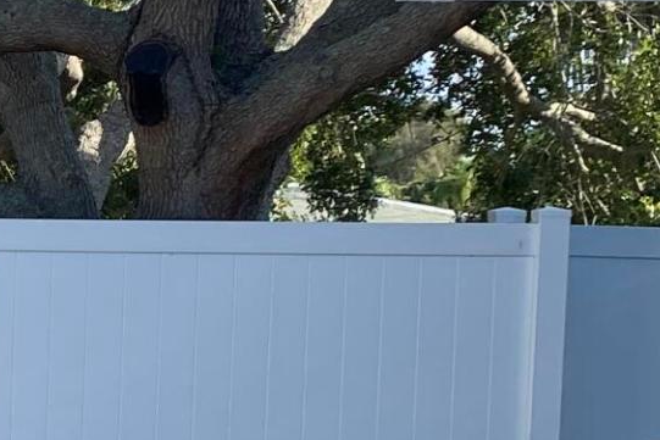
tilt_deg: -2.6
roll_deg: -0.7
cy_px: 434
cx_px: -521
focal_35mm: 144
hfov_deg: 12.9
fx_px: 2641
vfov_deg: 9.5
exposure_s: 1/1504
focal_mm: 4.25
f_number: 1.8
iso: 32
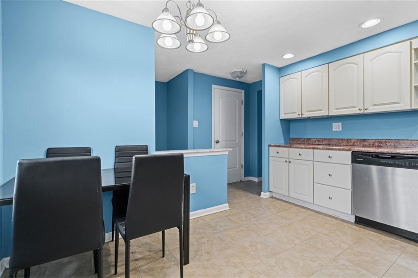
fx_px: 186
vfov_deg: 73.7
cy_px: 139
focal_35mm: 16
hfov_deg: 96.8
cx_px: 209
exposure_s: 1/3
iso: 400
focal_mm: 16
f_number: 8
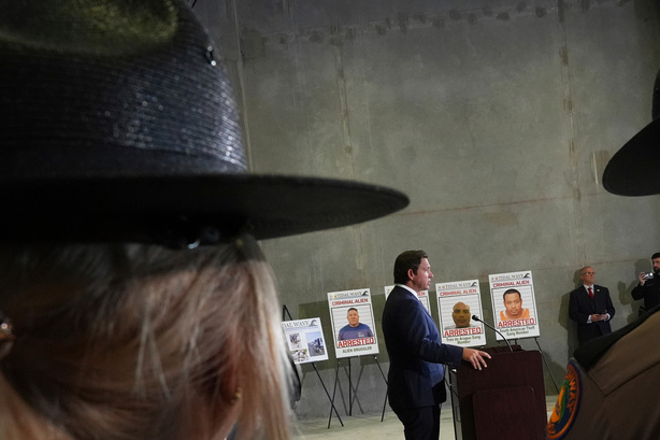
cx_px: 374
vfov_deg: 32.6
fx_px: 733
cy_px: 345
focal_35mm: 40
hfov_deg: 48.3
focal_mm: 24
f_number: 11
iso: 4000
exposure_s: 1/160
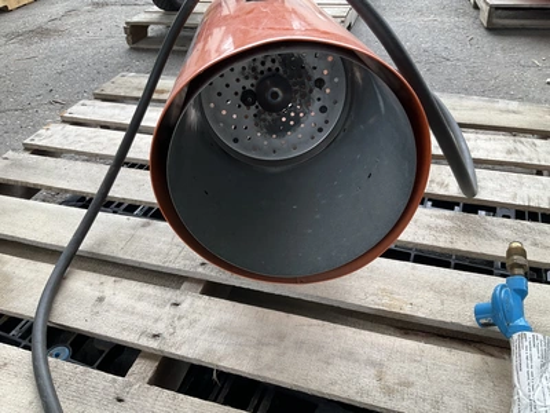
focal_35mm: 29
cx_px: 275
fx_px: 461
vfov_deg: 48.2
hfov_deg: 61.7
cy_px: 206
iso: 20
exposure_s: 1/181
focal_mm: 3
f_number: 1.8
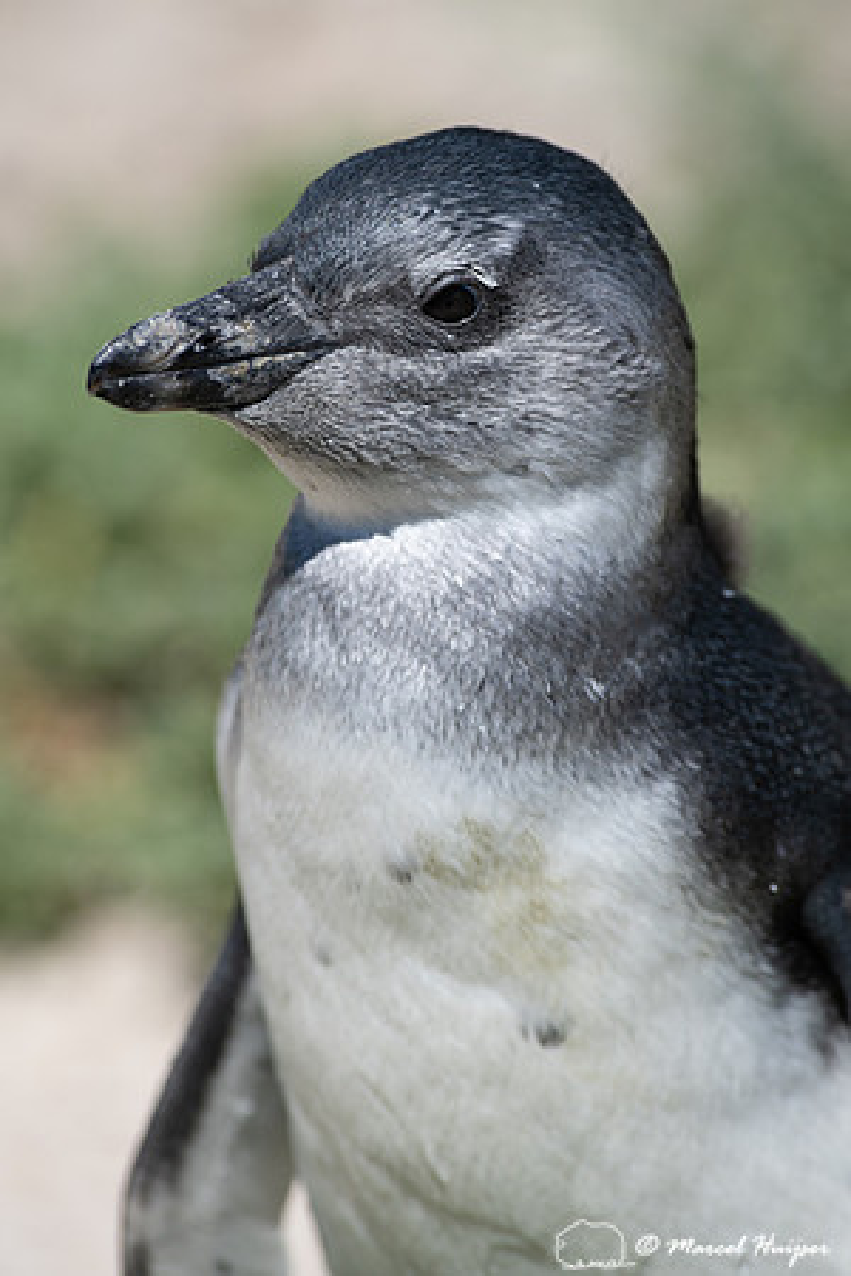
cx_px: 426
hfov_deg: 2.3
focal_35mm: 600
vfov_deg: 3.4
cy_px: 638
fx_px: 21273
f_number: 9
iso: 500
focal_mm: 600
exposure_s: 1/2000
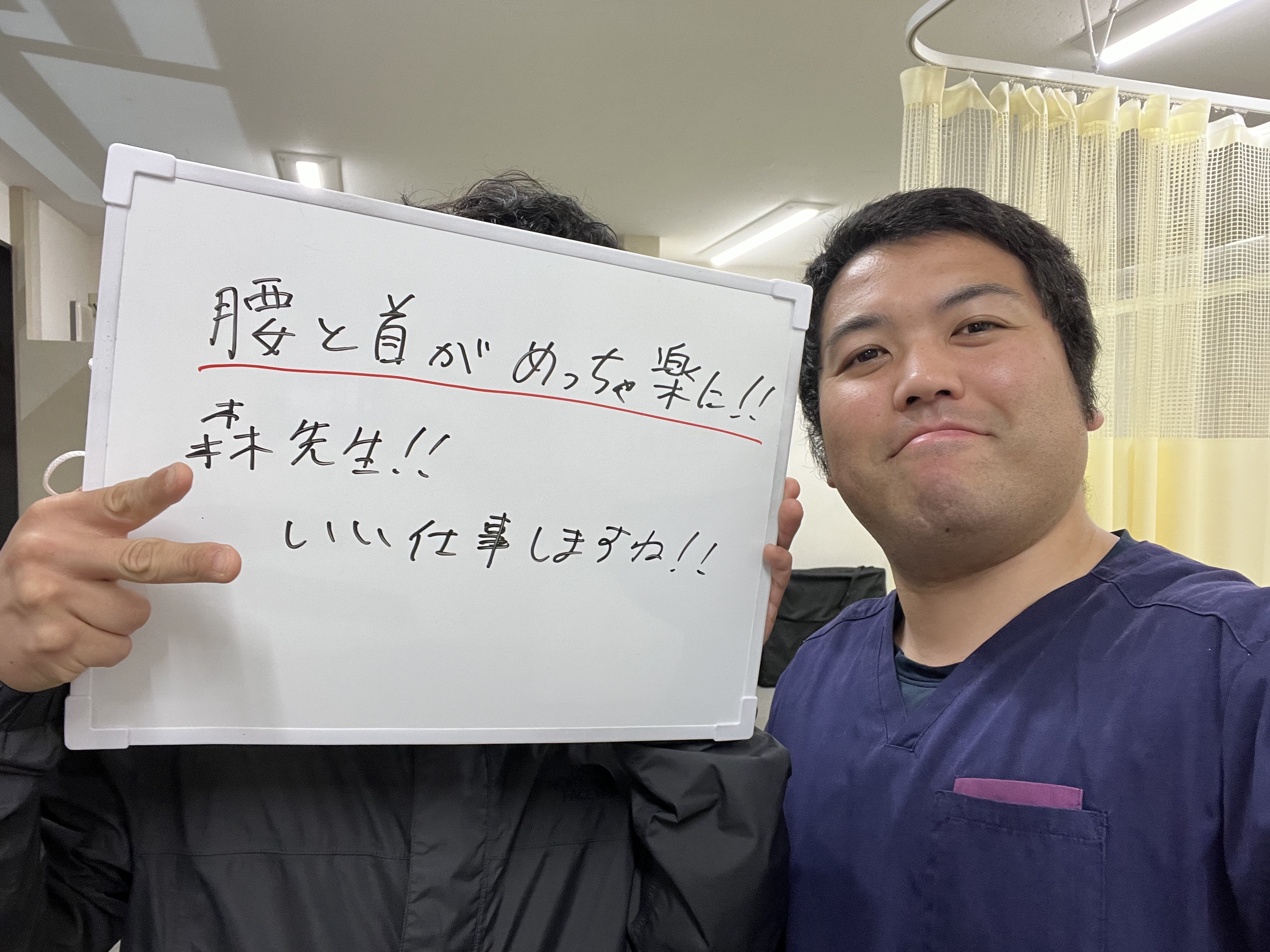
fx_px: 844
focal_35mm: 23
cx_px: 635
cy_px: 476
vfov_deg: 58.9
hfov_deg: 73.9
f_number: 2.2
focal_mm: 2.71
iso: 125
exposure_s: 1/50
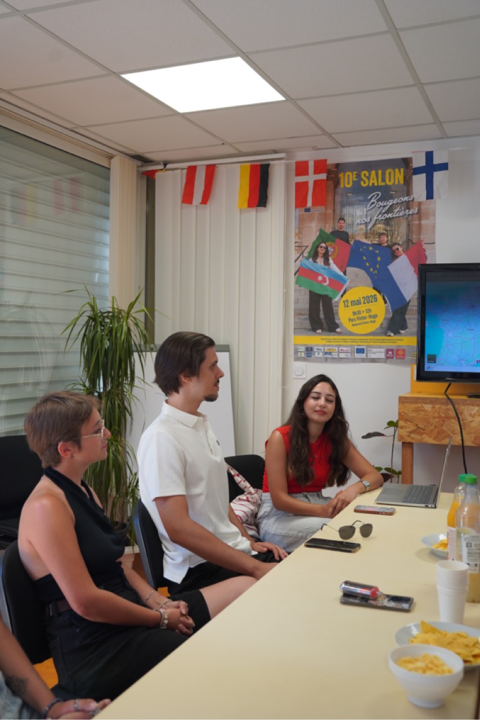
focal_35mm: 36
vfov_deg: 53.7
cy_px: 360
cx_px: 240
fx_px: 712
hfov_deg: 37.2
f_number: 4
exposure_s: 1/160
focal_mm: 35.6
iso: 500
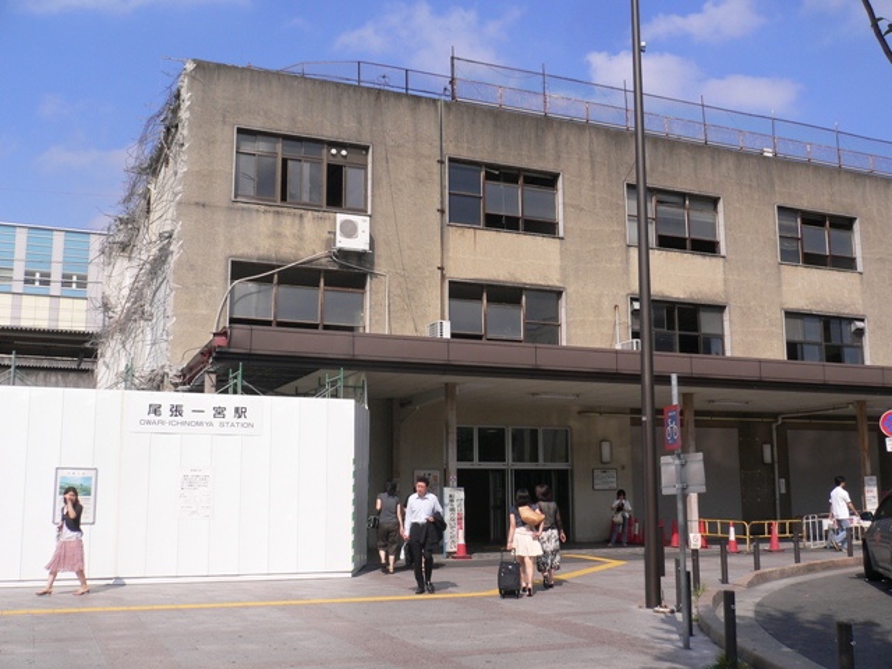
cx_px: 446
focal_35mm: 35
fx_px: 902
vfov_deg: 40.7
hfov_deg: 52.6
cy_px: 334
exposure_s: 1/500
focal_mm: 5.8
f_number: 5.6
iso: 80
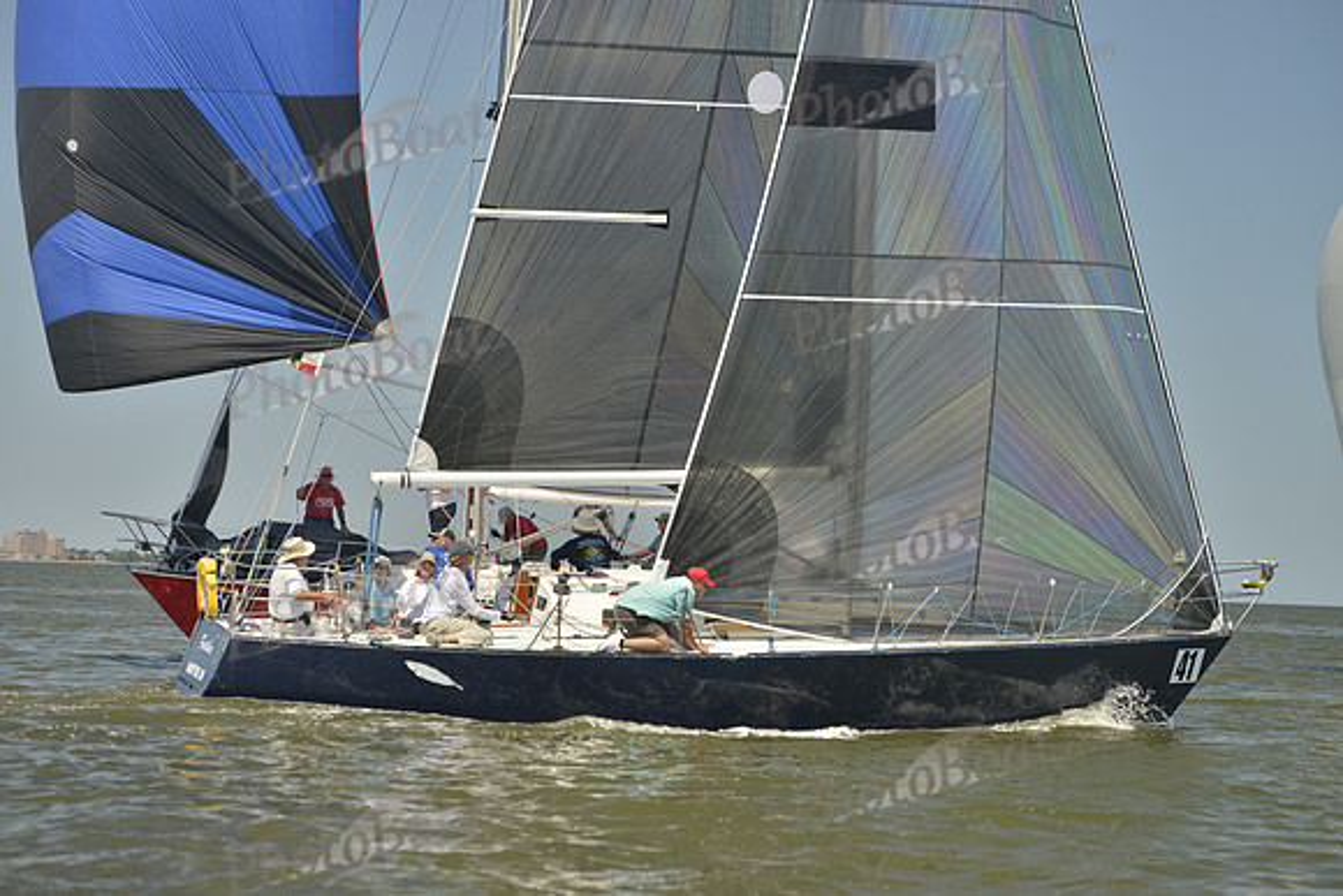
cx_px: 672
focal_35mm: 100
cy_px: 448
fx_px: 3731
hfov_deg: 20.4
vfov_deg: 13.7
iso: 200
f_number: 3.5
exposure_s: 1/1250
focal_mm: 100
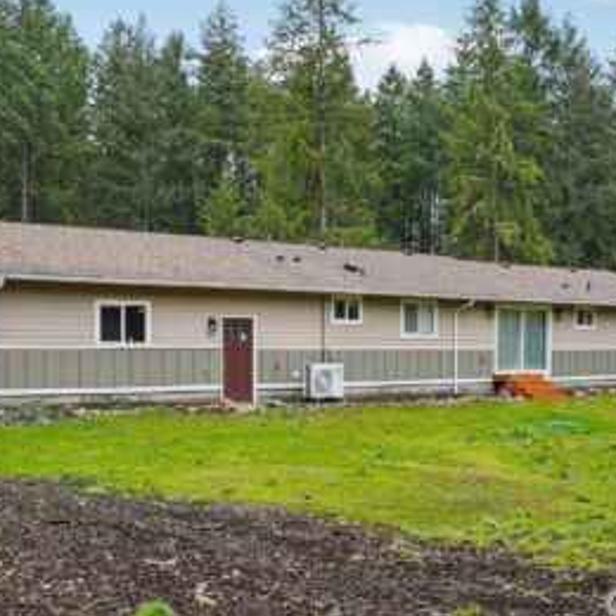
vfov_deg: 36.1
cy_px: 307
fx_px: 946
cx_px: 268
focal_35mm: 47
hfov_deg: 36.0
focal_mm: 24
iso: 400
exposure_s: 1/125
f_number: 8
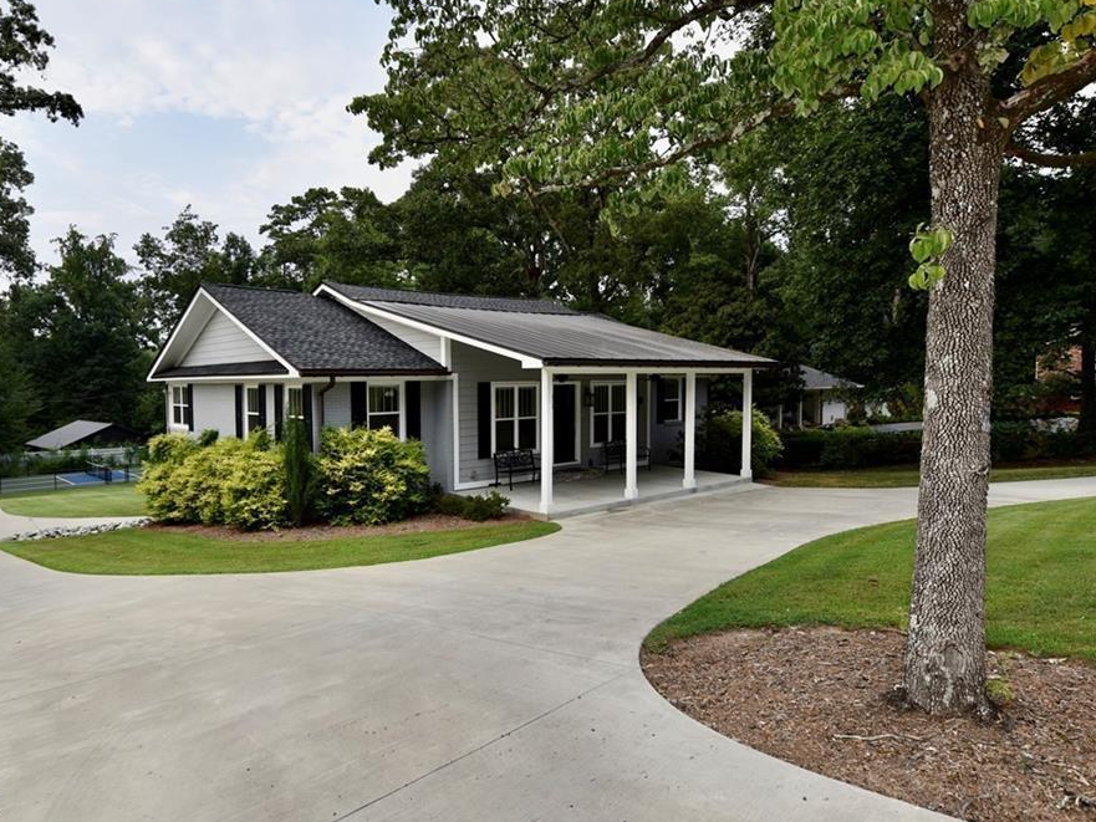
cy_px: 409
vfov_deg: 68.7
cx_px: 520
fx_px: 602
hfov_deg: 84.6
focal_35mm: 19
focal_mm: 17
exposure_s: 1/125
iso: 125
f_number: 5.6
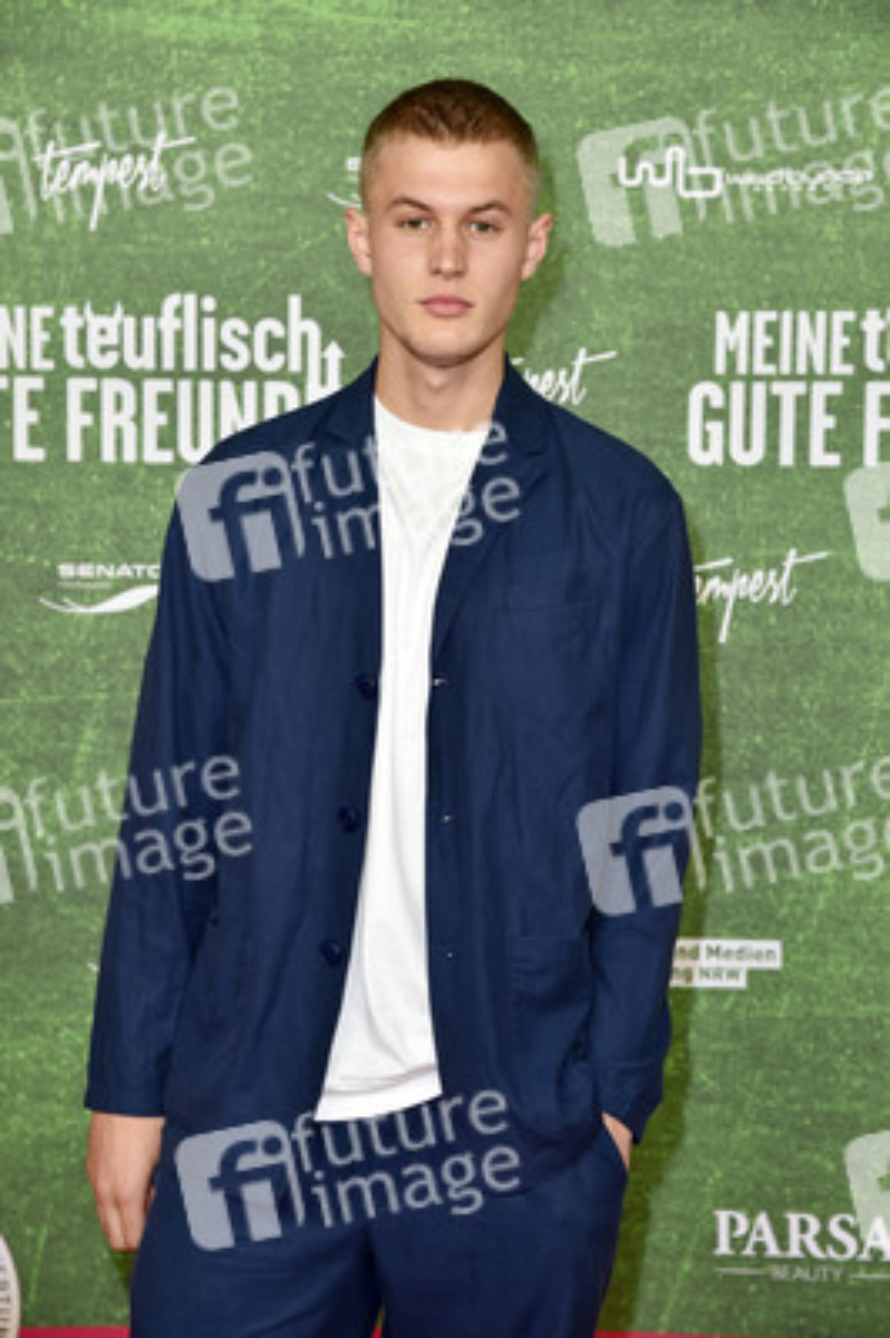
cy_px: 669
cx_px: 445
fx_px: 3046
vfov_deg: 24.8
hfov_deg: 16.6
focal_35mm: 82
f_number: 5.6
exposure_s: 1/160
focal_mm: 82
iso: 500
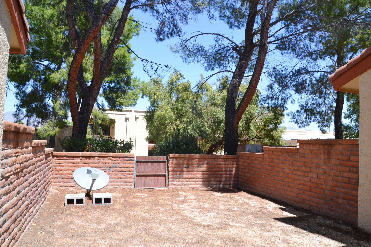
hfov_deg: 61.9
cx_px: 186
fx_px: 309
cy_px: 124
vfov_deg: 43.6
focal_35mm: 30
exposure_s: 1/200
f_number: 7.1
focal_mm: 20
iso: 100
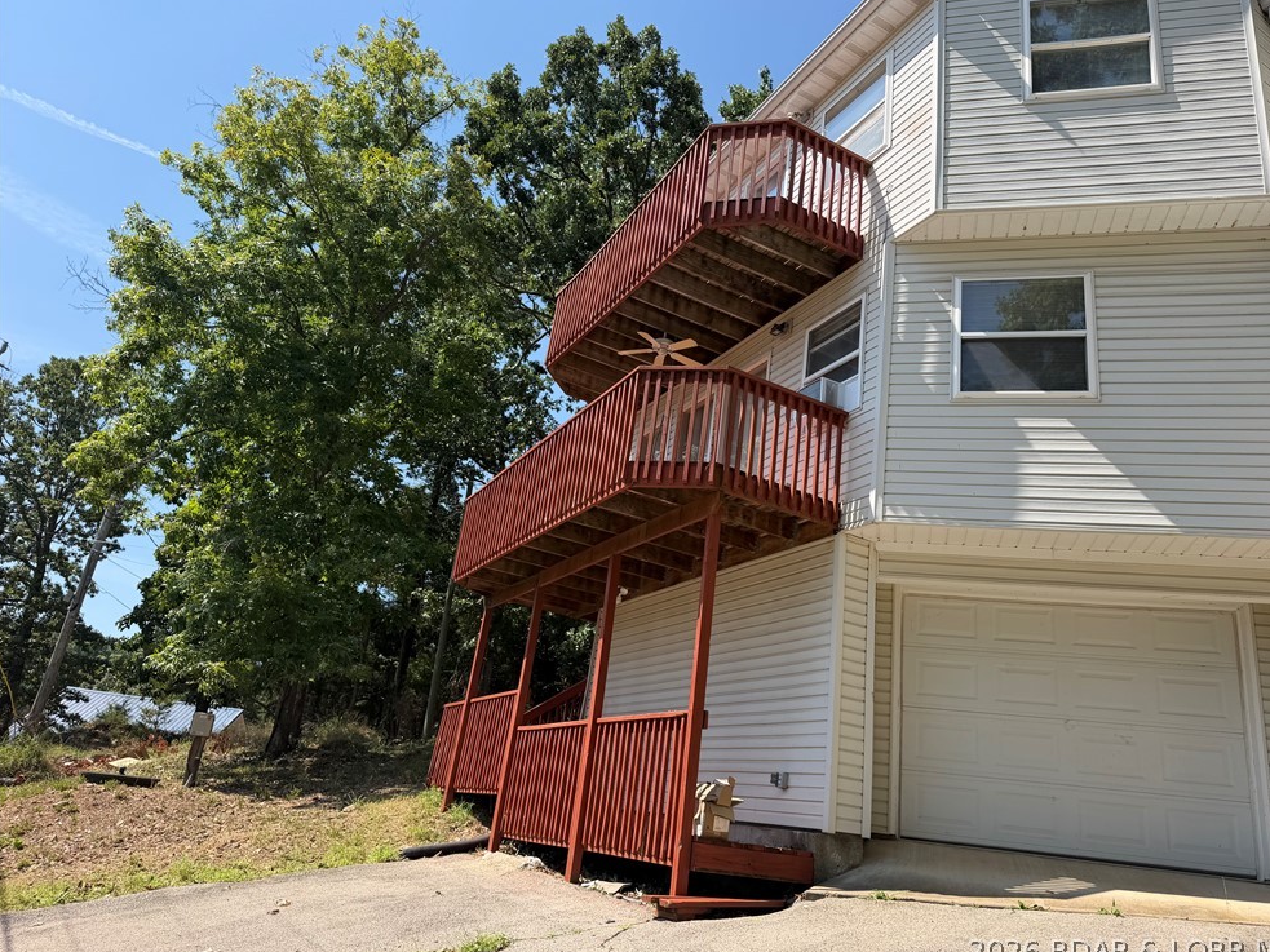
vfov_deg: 54.9
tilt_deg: +20.0
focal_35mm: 25
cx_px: 658
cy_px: 475
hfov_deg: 69.4
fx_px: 917
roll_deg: -7.3
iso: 80
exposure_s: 1/2801
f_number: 1.78
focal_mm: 6.76
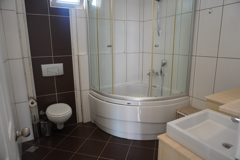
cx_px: 120
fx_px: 160
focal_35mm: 24
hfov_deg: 73.7
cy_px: 80
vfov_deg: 53.1
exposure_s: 1/160
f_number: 3.5
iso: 1600
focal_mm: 16
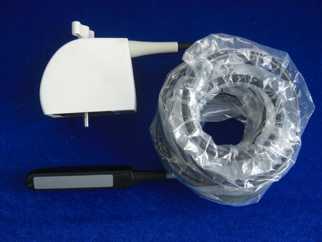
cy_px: 121
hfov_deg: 49.0
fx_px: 353
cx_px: 161
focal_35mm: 38
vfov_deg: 37.7
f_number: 2.8
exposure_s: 1/50
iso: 200
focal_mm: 7.9
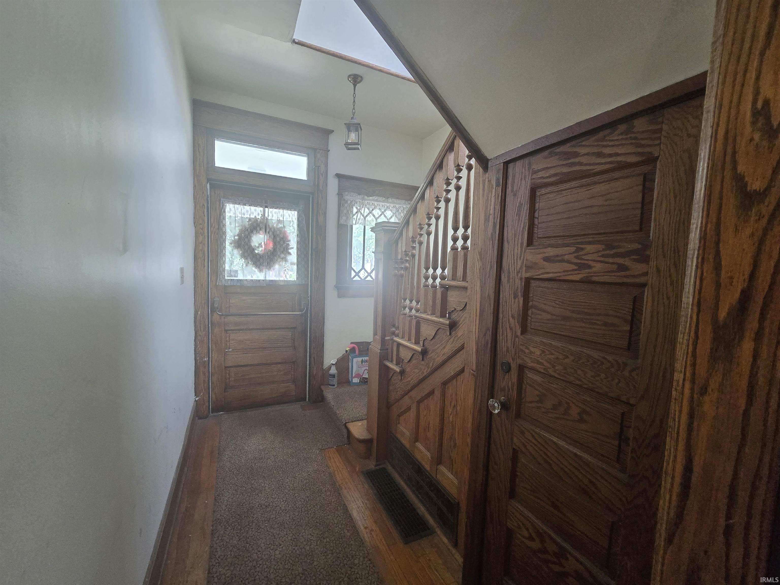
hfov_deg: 106.2
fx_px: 293
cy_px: 292
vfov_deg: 89.9
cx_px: 390
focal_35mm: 13
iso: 320
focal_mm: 2.2
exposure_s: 1/60
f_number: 2.2
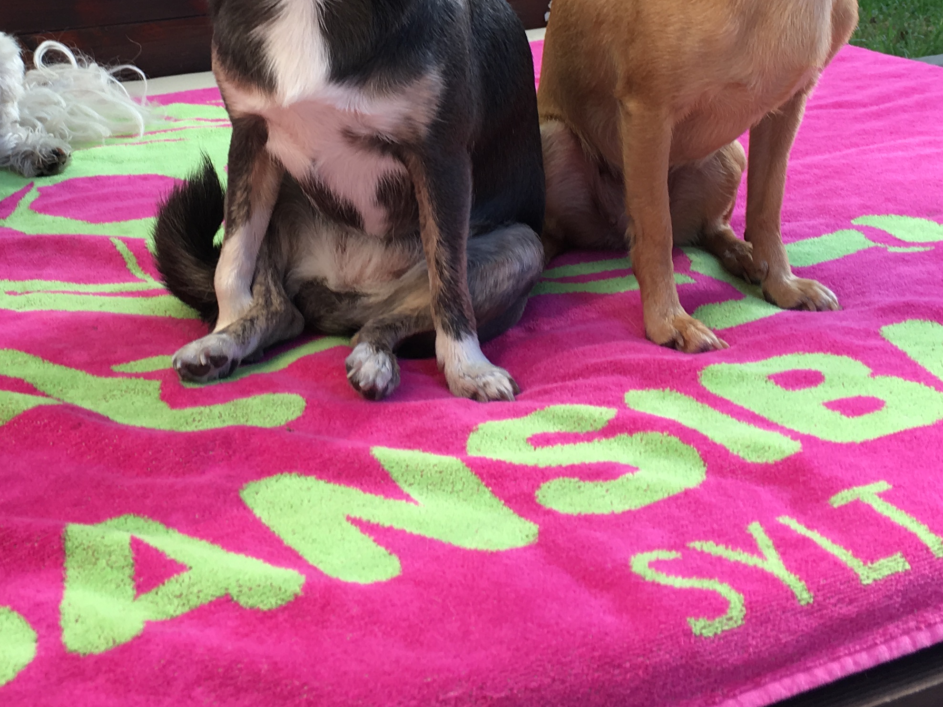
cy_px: 65
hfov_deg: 32.4
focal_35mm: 59
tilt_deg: -12.0
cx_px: 313
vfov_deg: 24.1
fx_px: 1607
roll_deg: +2.5
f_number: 2.2
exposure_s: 1/114
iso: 25
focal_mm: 4.15
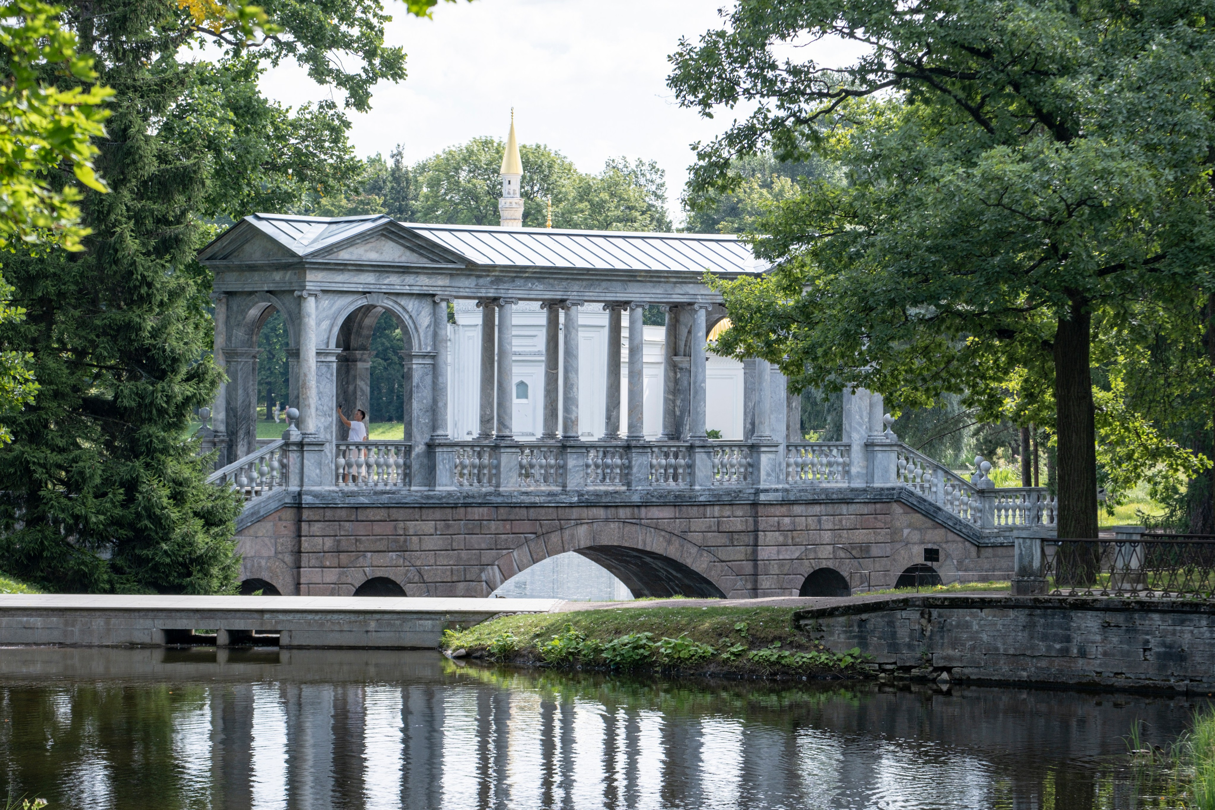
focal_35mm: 112
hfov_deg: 18.3
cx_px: 608
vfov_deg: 12.2
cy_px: 405
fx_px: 3780
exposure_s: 1/420
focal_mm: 74.1
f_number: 5.6
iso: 320
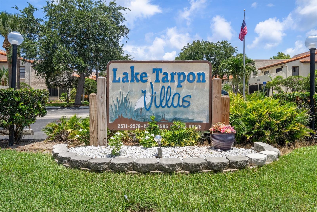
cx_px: 158
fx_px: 255
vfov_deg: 44.9
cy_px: 106
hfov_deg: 63.7
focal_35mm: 29
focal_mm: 29
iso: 320
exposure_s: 1/800
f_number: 8
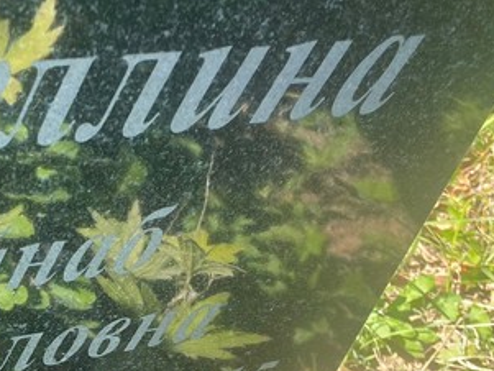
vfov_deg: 20.5
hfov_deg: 26.4
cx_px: -21
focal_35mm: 69
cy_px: 386
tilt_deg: -47.6
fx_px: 985
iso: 32
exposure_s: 1/397
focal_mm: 4.2
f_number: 1.6
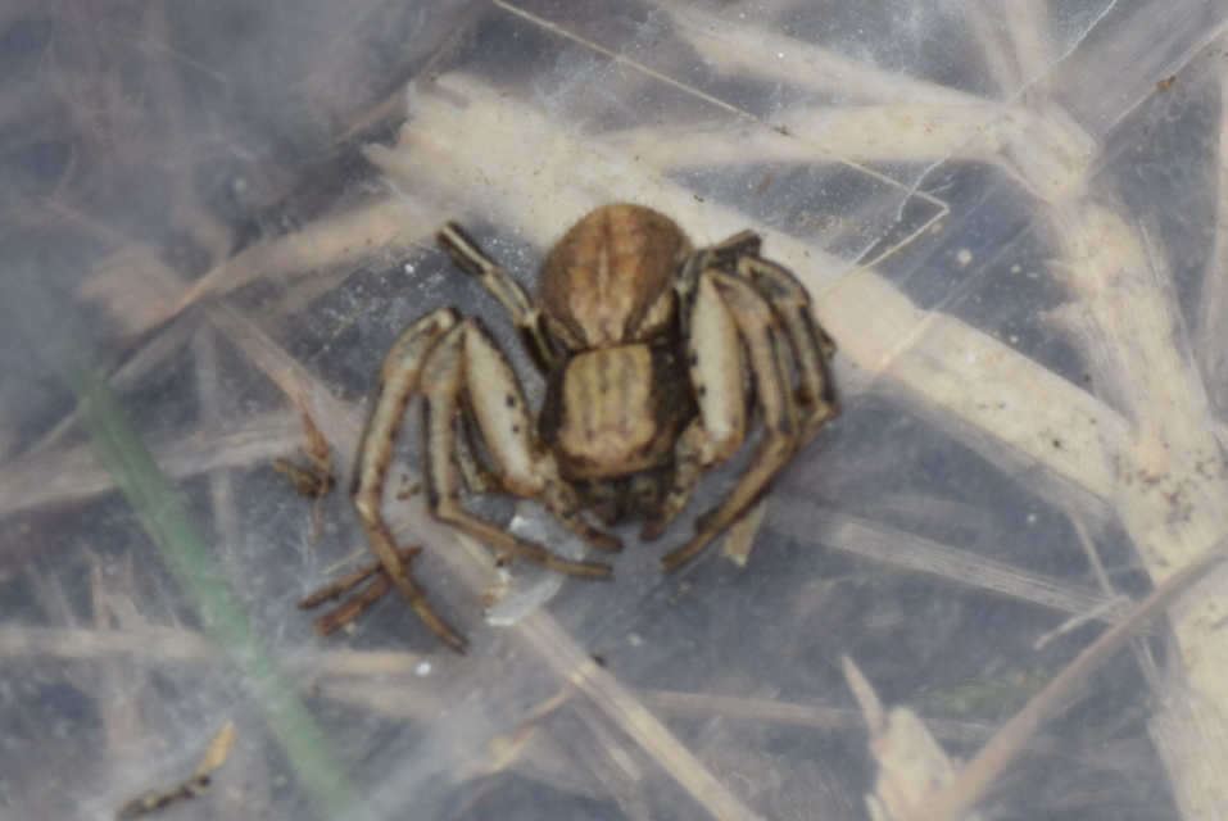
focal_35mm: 210
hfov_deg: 9.8
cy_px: 410
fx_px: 7170
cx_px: 614
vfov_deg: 6.6
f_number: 5.6
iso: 160
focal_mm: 140
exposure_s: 1/60
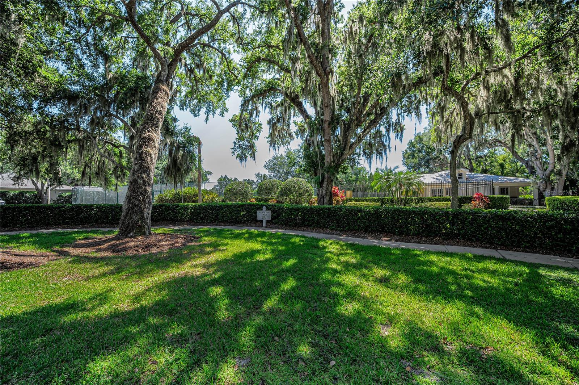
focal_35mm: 14
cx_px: 290
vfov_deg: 81.1
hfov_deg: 104.3
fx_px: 225
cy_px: 192
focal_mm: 14
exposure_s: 1/250
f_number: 7.1
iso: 320
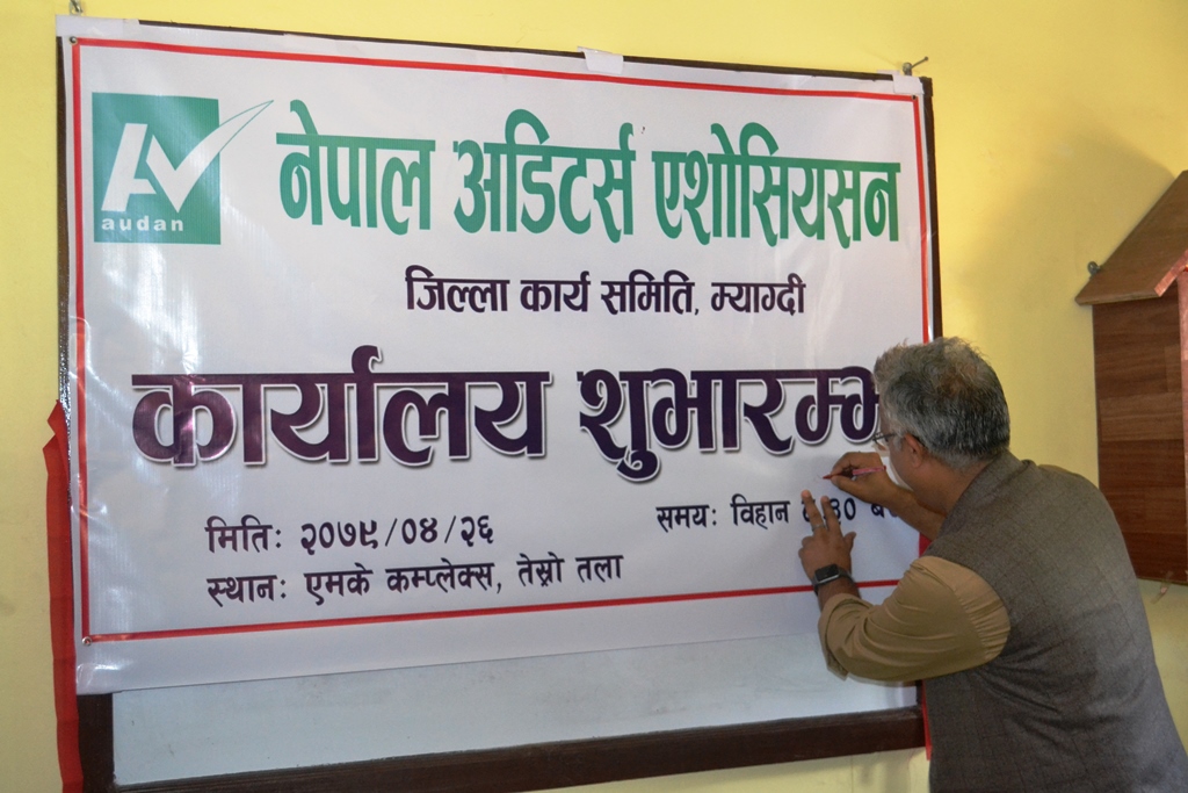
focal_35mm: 44
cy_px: 396
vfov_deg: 30.9
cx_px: 594
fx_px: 1436
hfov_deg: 45.0
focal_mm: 29
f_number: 4.5
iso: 2200
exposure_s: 1/60
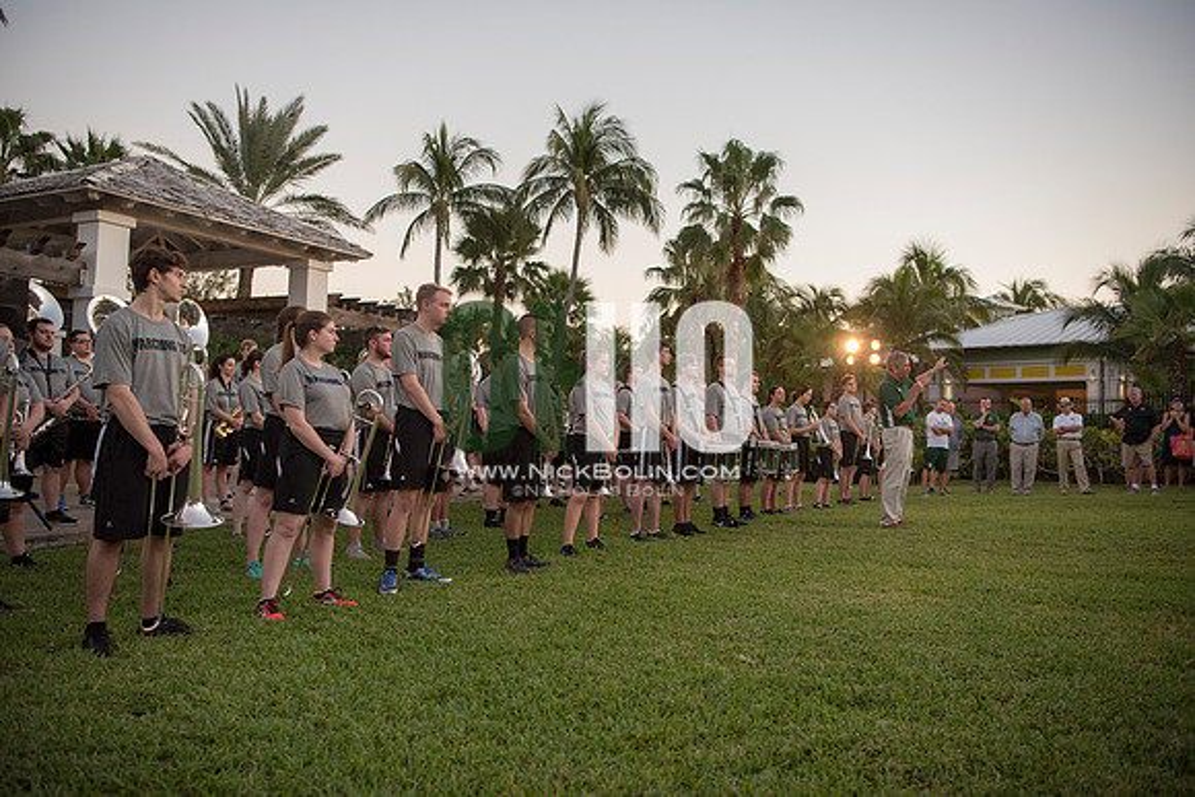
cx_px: 598
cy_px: 398
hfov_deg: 63.6
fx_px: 963
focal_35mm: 29
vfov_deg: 45.0
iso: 2000
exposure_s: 1/800
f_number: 3.2
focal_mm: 29
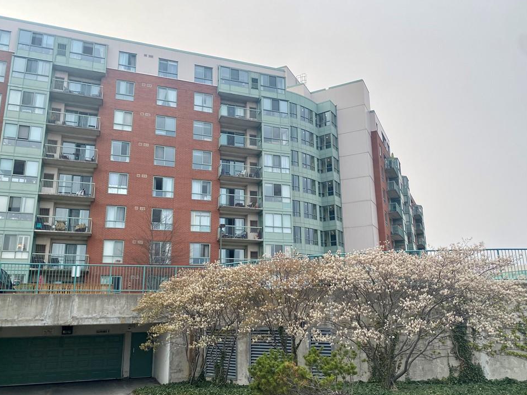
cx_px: 260
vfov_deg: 49.7
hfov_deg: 63.4
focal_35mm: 28
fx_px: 426
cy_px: 208
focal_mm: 4.25
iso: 32
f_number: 1.8
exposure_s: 1/1272
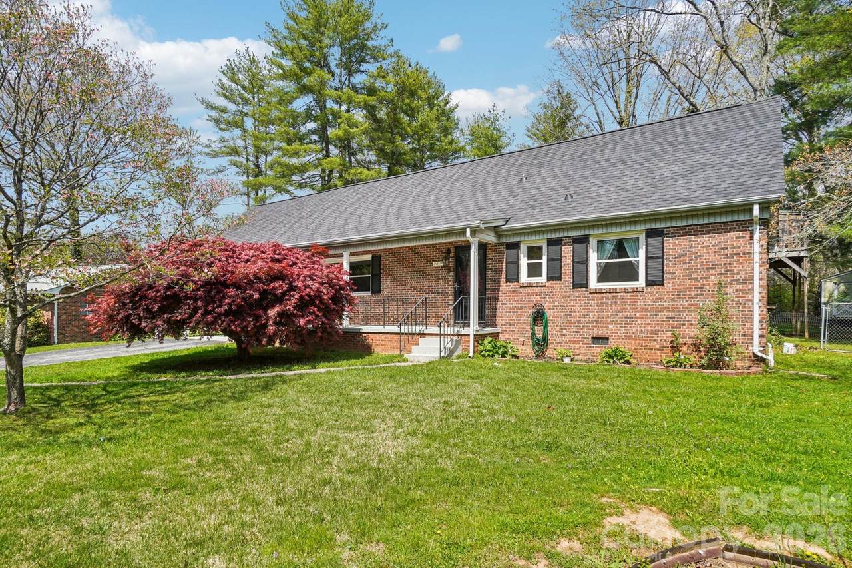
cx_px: 426
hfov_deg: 85.4
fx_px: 461
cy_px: 284
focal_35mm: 20
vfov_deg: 63.2
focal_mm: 13
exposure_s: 1/200
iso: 100
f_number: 8
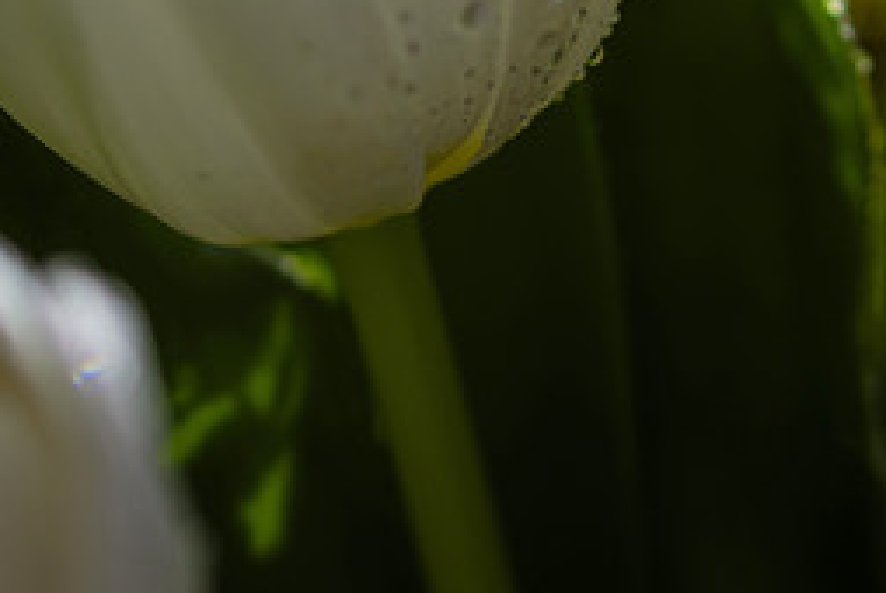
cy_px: 190
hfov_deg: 6.4
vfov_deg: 4.3
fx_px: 7860
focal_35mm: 319
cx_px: 1001
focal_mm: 90
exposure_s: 1/640
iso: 100
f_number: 3.3
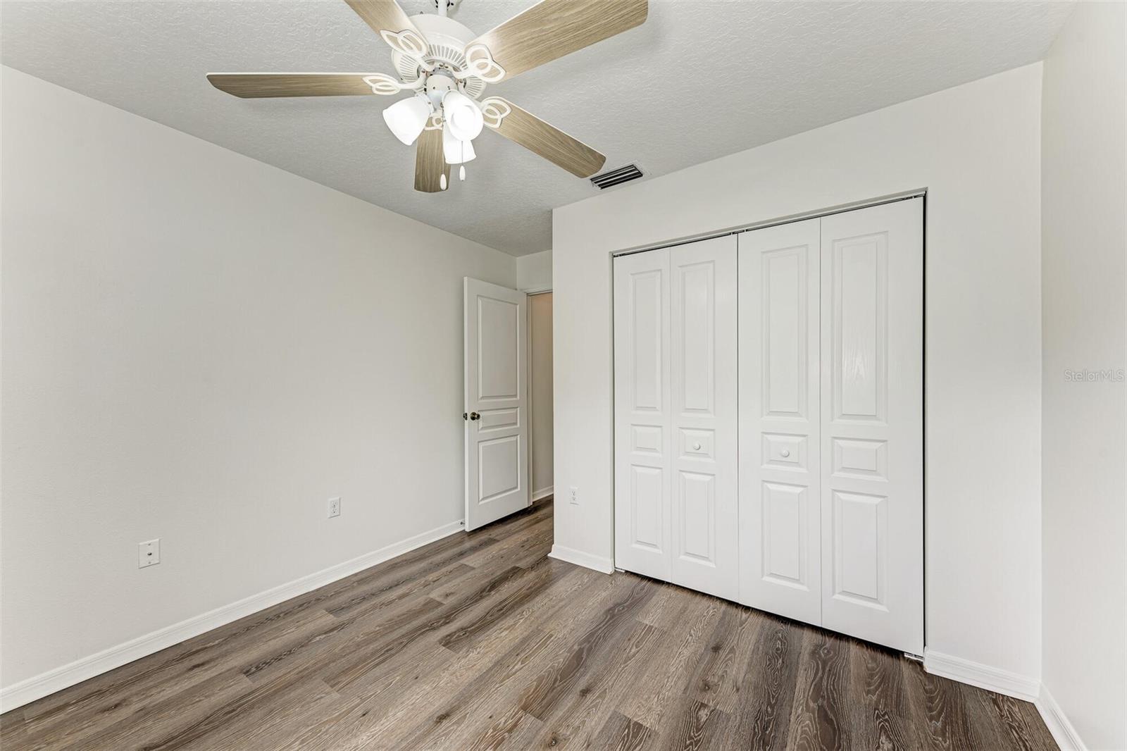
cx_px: 564
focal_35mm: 13
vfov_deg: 85.4
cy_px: 376
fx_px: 407
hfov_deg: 108.3
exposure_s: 1/15
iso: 100
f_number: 7.1
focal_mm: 13
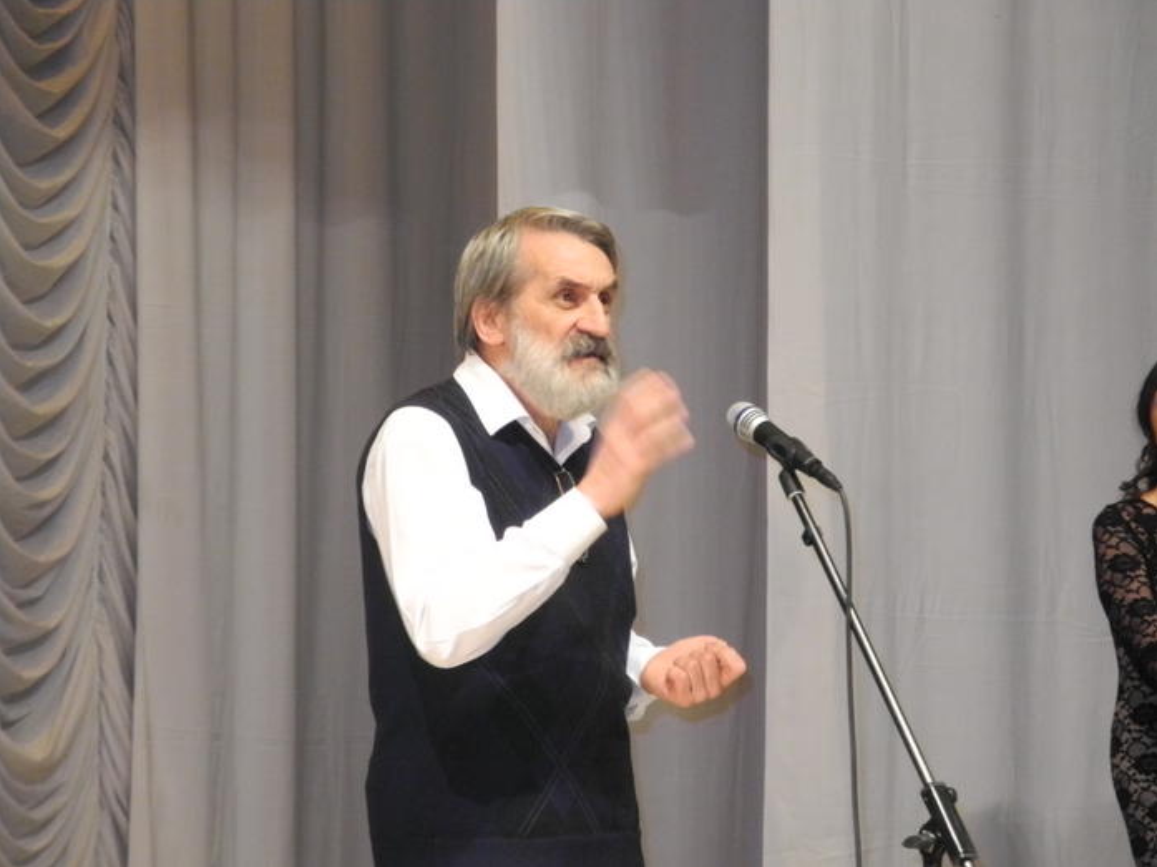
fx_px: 6715
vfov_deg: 7.4
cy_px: 433
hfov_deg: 9.8
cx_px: 579
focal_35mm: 201
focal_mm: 42.6
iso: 800
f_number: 5.6
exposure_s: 1/30
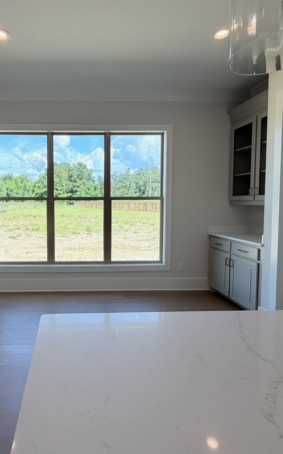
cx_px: 74
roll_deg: +0.6
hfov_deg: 54.8
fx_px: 259
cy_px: 215
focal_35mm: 21
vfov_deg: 82.2
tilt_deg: -3.1
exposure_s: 1/184
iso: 50
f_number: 2.2
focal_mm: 2.22
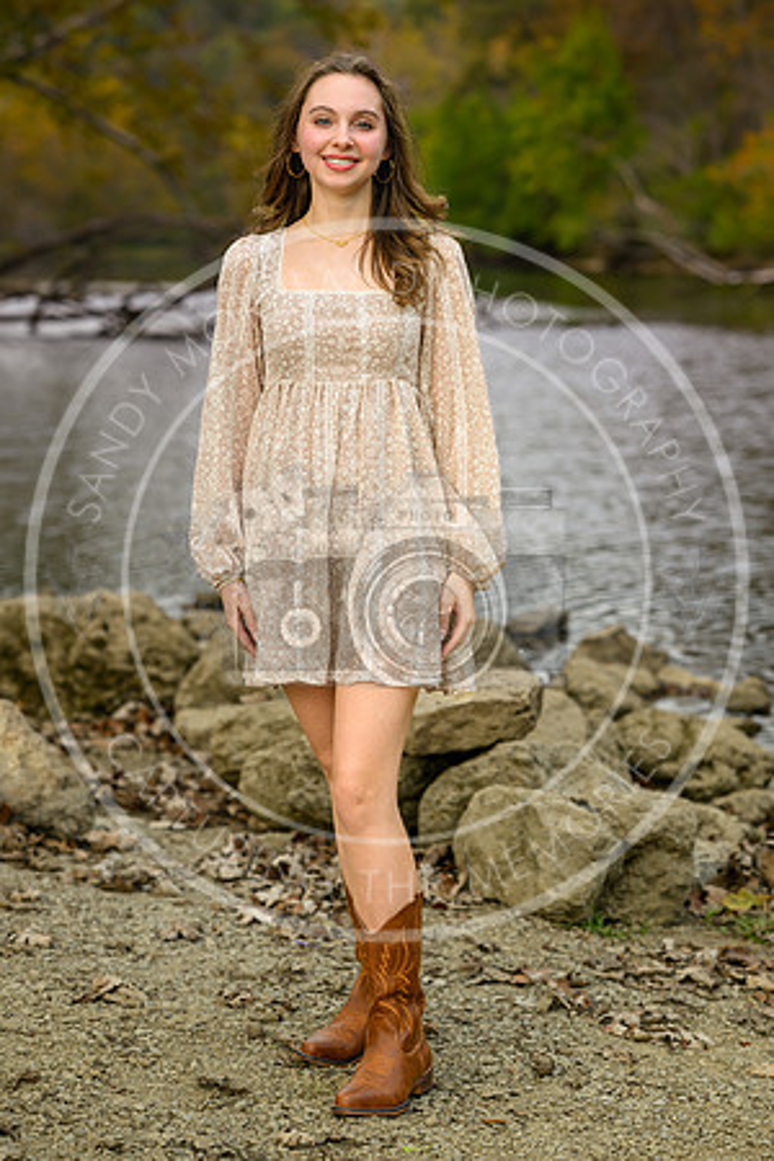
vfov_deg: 23.9
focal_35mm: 85
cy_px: 580
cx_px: 387
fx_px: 2741
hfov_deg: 16.1
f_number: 3.5
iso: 160
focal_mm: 85
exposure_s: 1/500
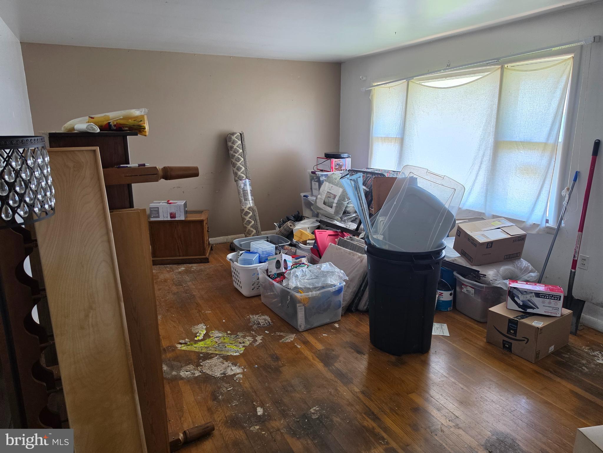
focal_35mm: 23
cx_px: 302
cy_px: 226
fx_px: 401
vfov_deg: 58.9
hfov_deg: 73.9
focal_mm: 6.5
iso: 125
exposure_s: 1/120
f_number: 1.4
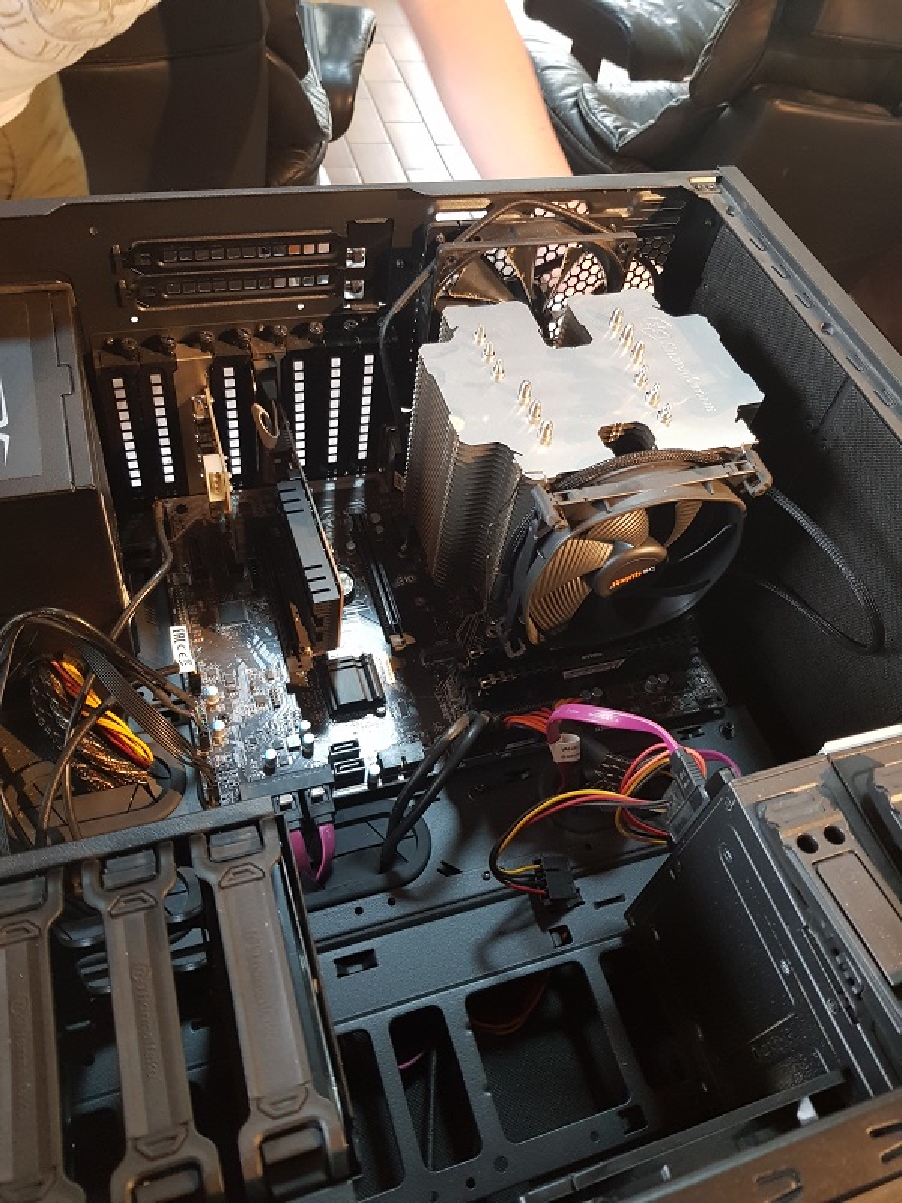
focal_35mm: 26
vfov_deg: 67.3
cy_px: 602
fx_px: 903
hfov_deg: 53.1
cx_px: 451
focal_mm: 4.2
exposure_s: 1/20
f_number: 1.7
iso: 250
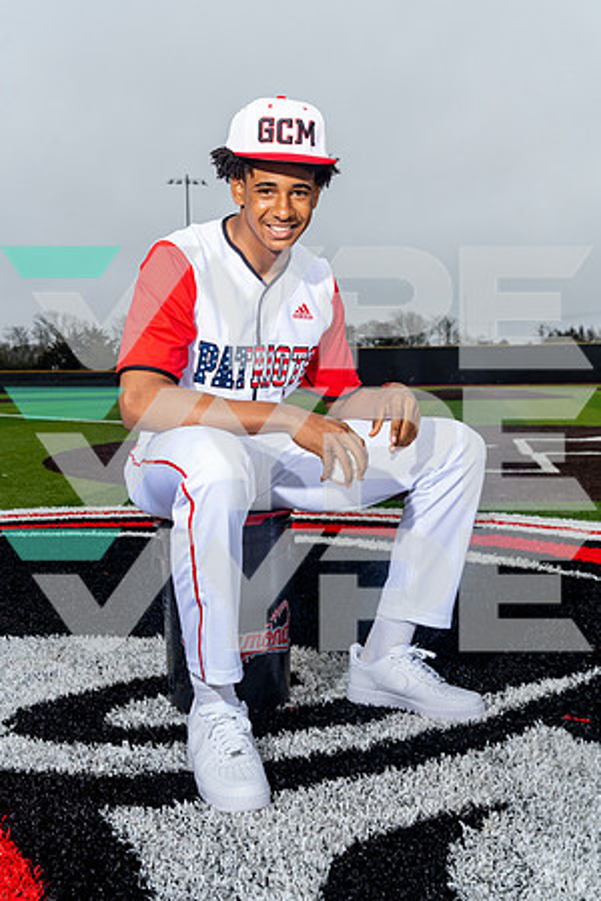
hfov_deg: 34.2
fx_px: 977
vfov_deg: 49.6
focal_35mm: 39
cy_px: 450
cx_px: 300
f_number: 8
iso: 320
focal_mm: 39
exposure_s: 1/125
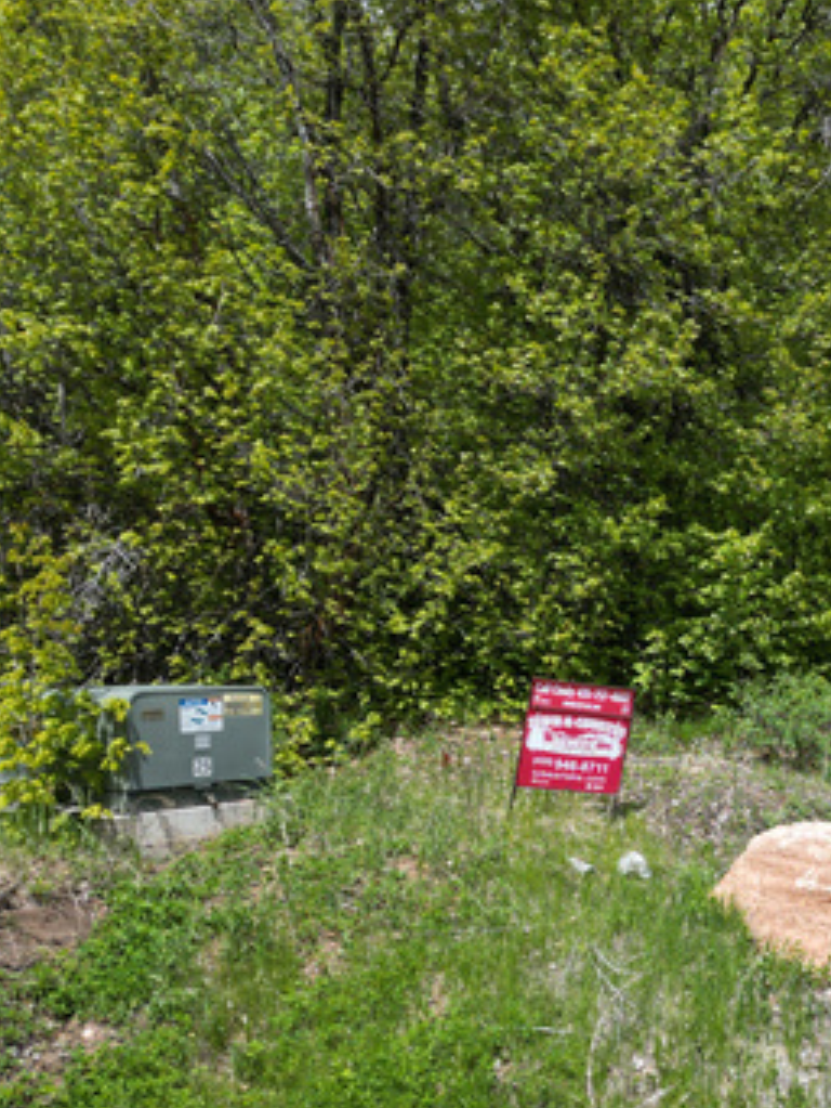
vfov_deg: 41.7
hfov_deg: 30.9
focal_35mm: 45
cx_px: 734
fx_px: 1439
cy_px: 699
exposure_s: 1/2500
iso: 120
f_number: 1.7
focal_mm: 6.72
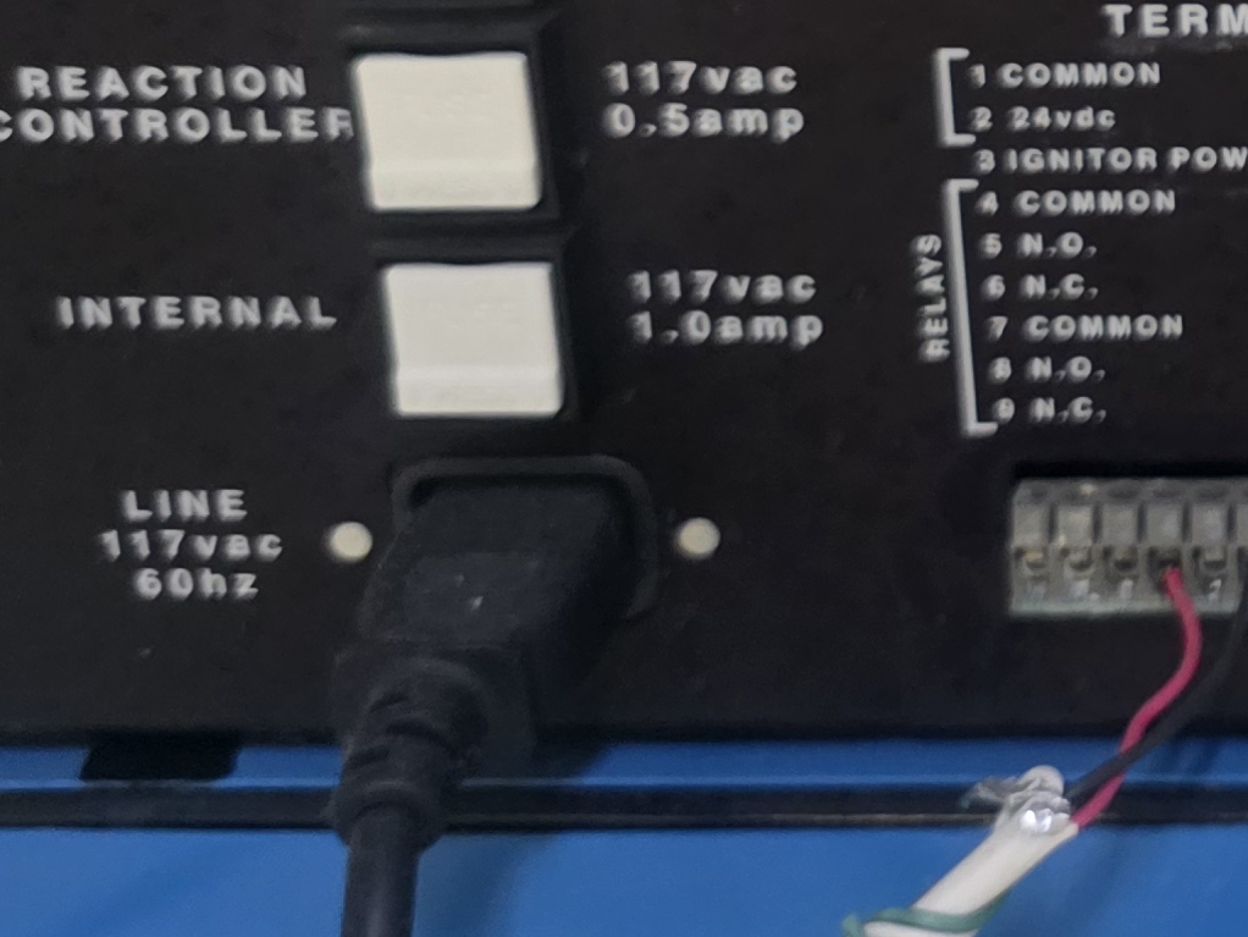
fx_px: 3246
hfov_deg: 19.2
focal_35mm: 90
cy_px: -279
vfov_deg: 15.6
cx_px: 1856
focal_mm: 6.3
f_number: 1.7
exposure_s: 1/120
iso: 1000
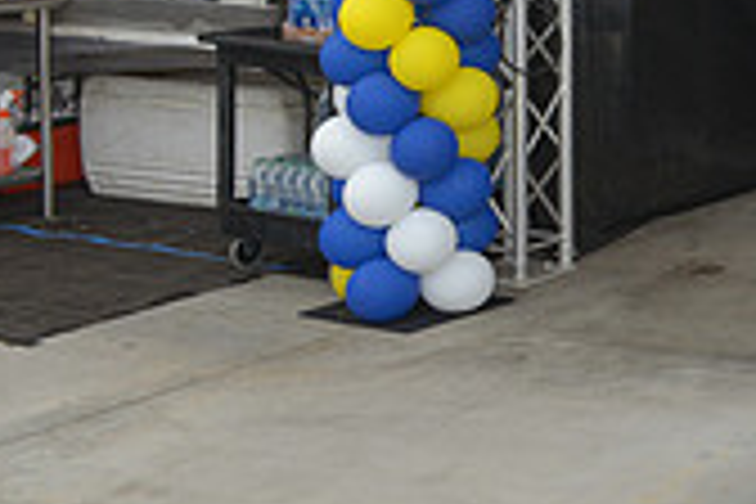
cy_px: -137
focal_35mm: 90
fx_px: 1890
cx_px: 1278
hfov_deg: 18.6
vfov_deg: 14.6
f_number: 5
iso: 200
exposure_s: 1/500
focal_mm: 26
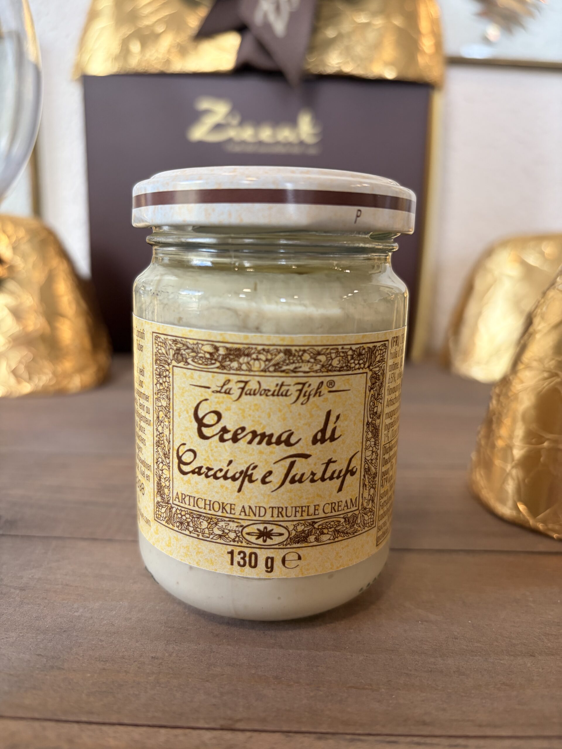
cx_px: 281
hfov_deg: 53.1
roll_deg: -0.9
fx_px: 563
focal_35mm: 26
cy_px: 374
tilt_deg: -12.4
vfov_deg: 67.3
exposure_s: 1/103
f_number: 1.6
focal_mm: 5.96
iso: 125
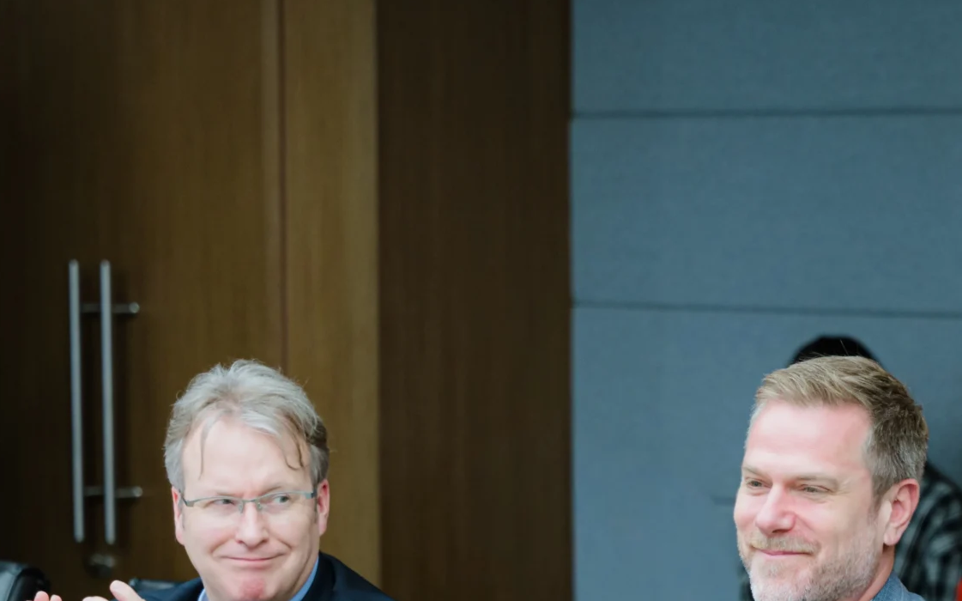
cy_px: 620
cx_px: 759
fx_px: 4272
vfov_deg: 8.0
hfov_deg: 12.8
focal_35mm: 163
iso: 800
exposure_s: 1/200
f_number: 2.8
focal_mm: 70
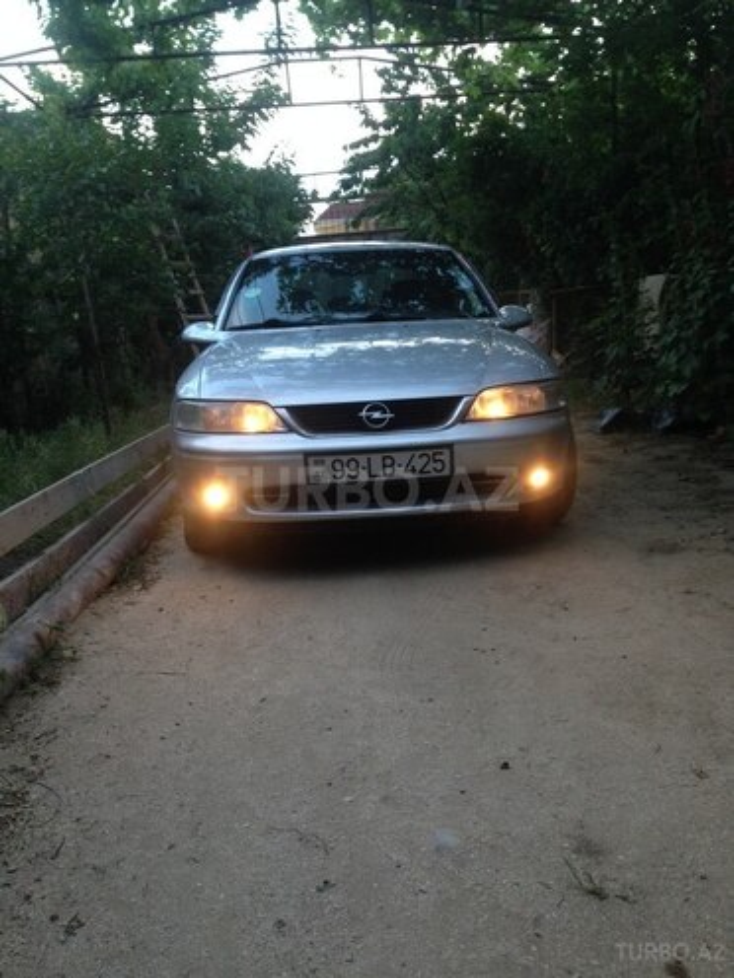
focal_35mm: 33
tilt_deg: -10.3
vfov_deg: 55.4
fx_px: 933
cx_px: 367
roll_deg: +0.5
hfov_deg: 42.9
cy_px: 489
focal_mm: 4.12
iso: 100
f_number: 2.4
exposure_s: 1/20
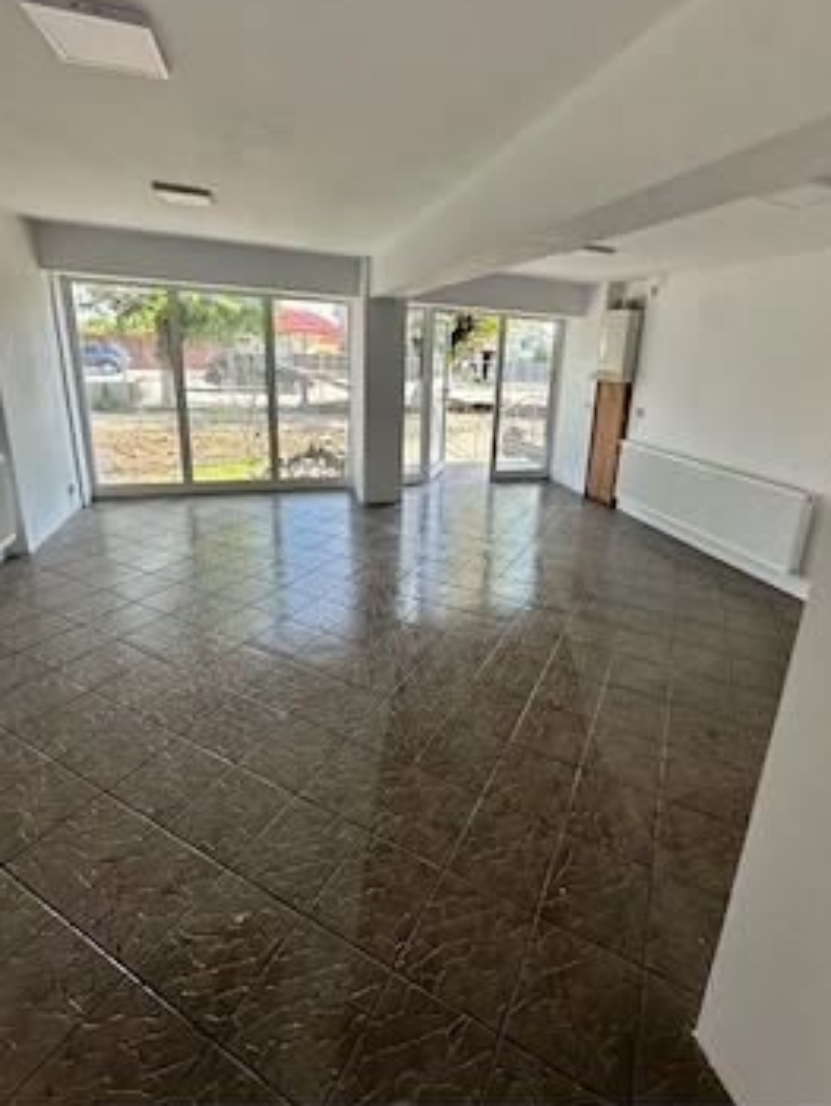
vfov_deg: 94.0
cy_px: 483
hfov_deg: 77.9
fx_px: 512
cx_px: 464
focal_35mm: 16
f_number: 2.2
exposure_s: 1/212
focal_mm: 2.22
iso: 40
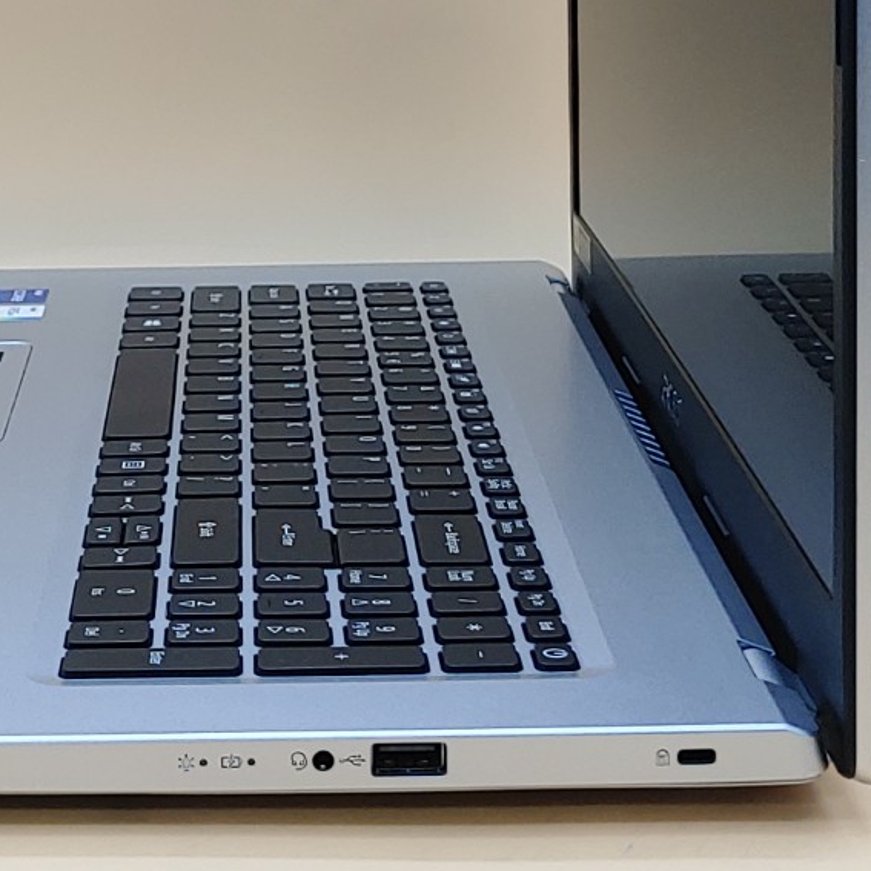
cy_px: 61
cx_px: 190
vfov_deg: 18.5
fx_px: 2619
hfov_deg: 18.7
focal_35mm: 92
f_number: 1.8
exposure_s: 1/111
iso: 50
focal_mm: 4.36
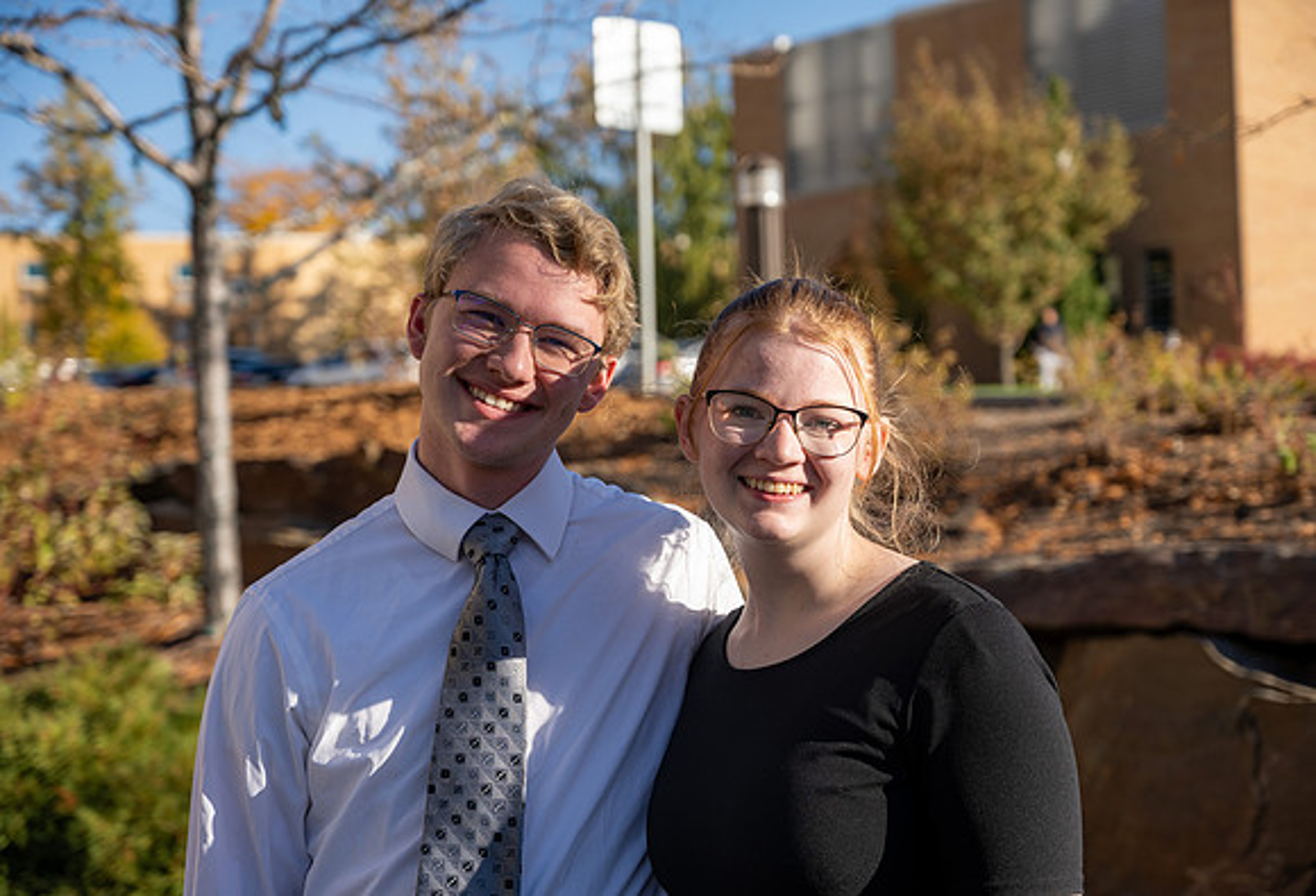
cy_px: 448
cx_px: 672
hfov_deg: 29.9
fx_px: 2465
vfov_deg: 20.6
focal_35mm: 67
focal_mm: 66
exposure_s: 1/640
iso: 100
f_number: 4.5
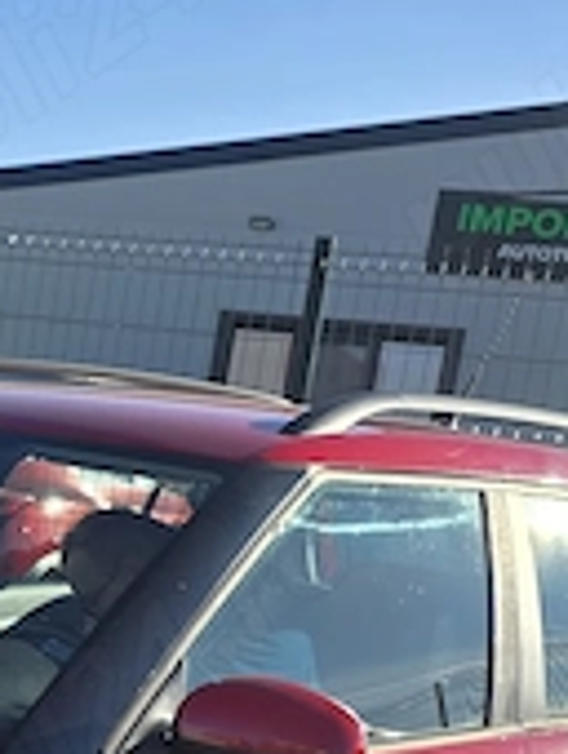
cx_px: -248
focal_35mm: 81
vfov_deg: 23.0
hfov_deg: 16.8
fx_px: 1768
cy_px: 776
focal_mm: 6.3
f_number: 1.7
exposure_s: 1/501
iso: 12
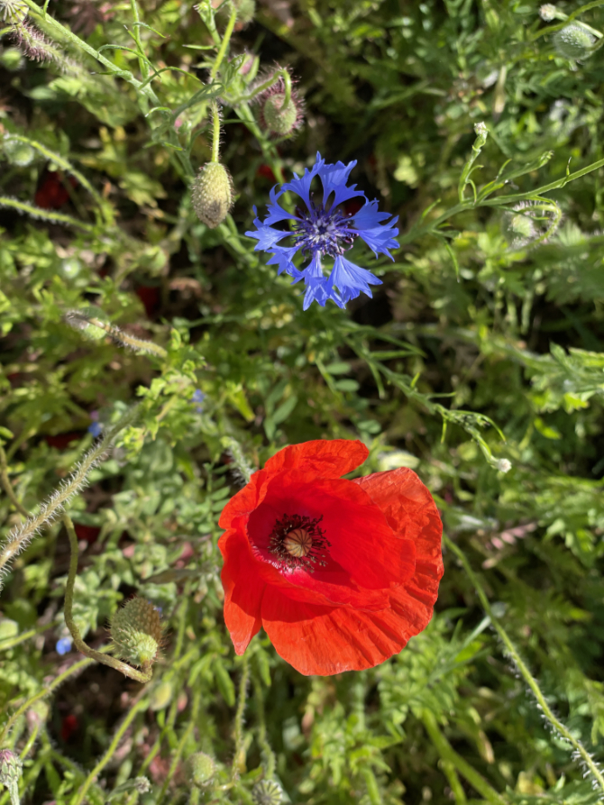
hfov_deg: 28.0
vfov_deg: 36.8
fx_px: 1209
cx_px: 302
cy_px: 402
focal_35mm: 52
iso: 32
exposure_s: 1/461
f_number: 2
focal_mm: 6
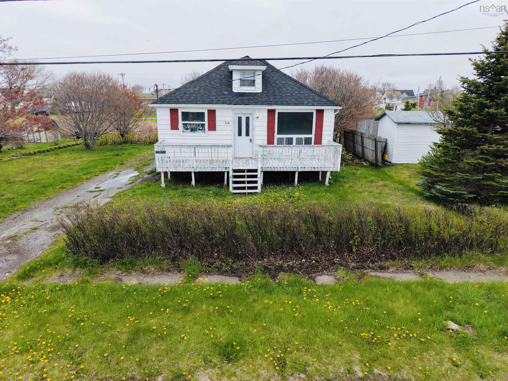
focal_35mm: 24
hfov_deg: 71.6
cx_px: 254
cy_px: 190
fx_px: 352
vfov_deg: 56.8
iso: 100
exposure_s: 1/1000
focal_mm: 8.67
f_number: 1.8
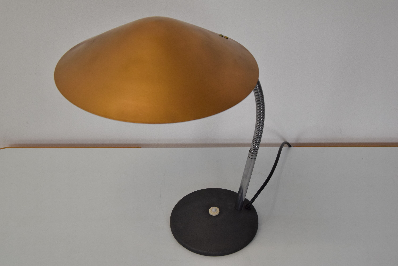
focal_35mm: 45
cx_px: 199
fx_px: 498
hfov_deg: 43.6
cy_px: 133
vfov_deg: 29.9
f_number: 8
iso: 1600
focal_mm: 30
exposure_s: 1/250
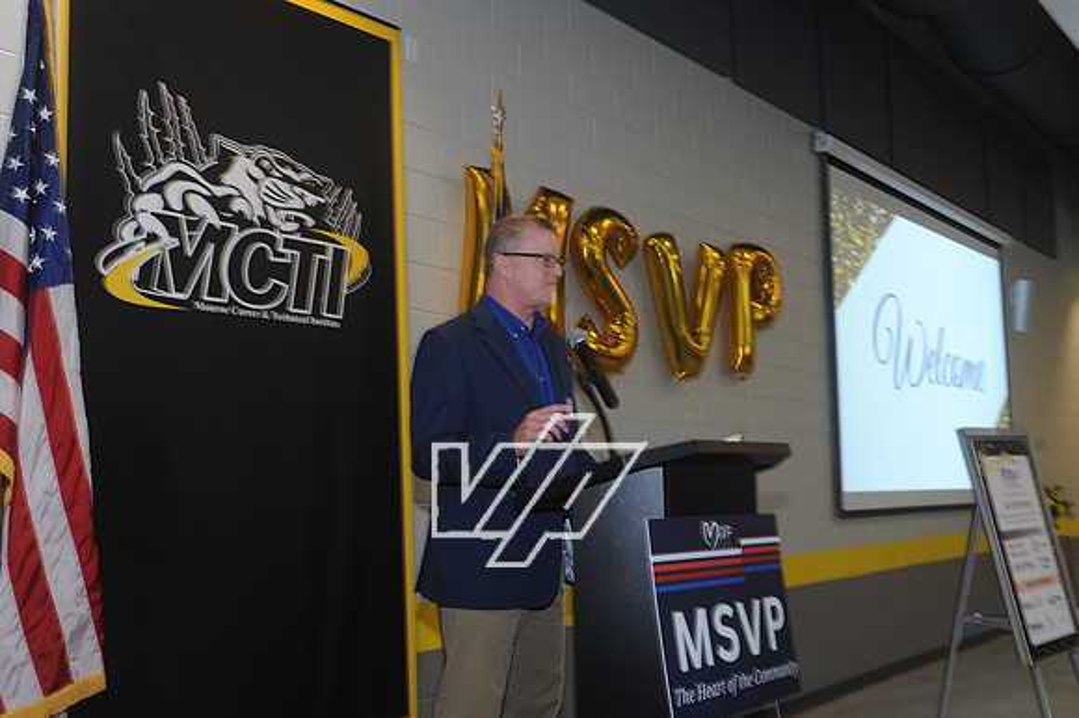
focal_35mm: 38
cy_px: 359
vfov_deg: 35.0
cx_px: 540
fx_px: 1138
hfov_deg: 50.7
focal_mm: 38
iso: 250
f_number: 6.3
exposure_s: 1/25
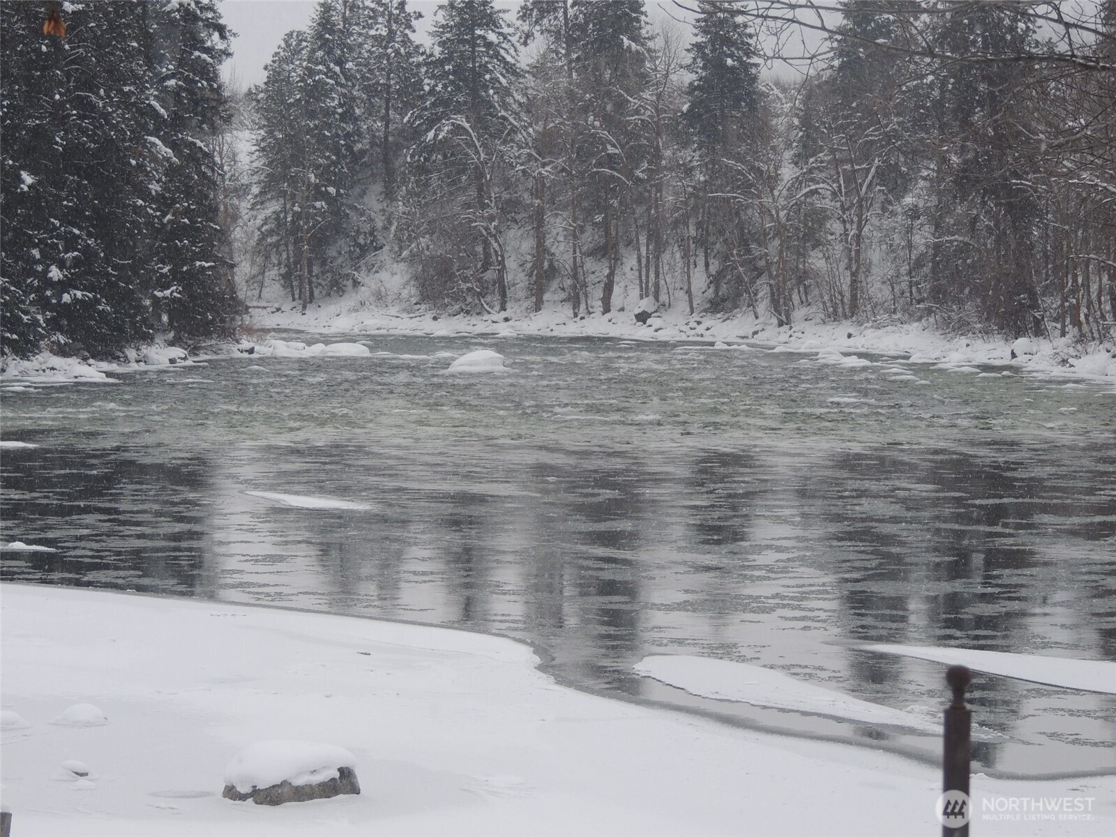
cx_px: 558
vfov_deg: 9.6
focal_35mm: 155
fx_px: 4997
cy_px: 418
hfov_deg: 12.7
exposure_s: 1/125
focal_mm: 27.6
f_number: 4.4
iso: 200
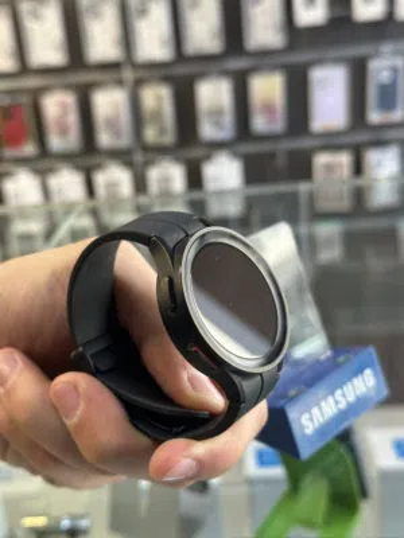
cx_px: 202
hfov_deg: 30.3
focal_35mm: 48
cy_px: 269
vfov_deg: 39.7
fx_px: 747
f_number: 1.78
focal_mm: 6.86
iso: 80
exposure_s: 1/100
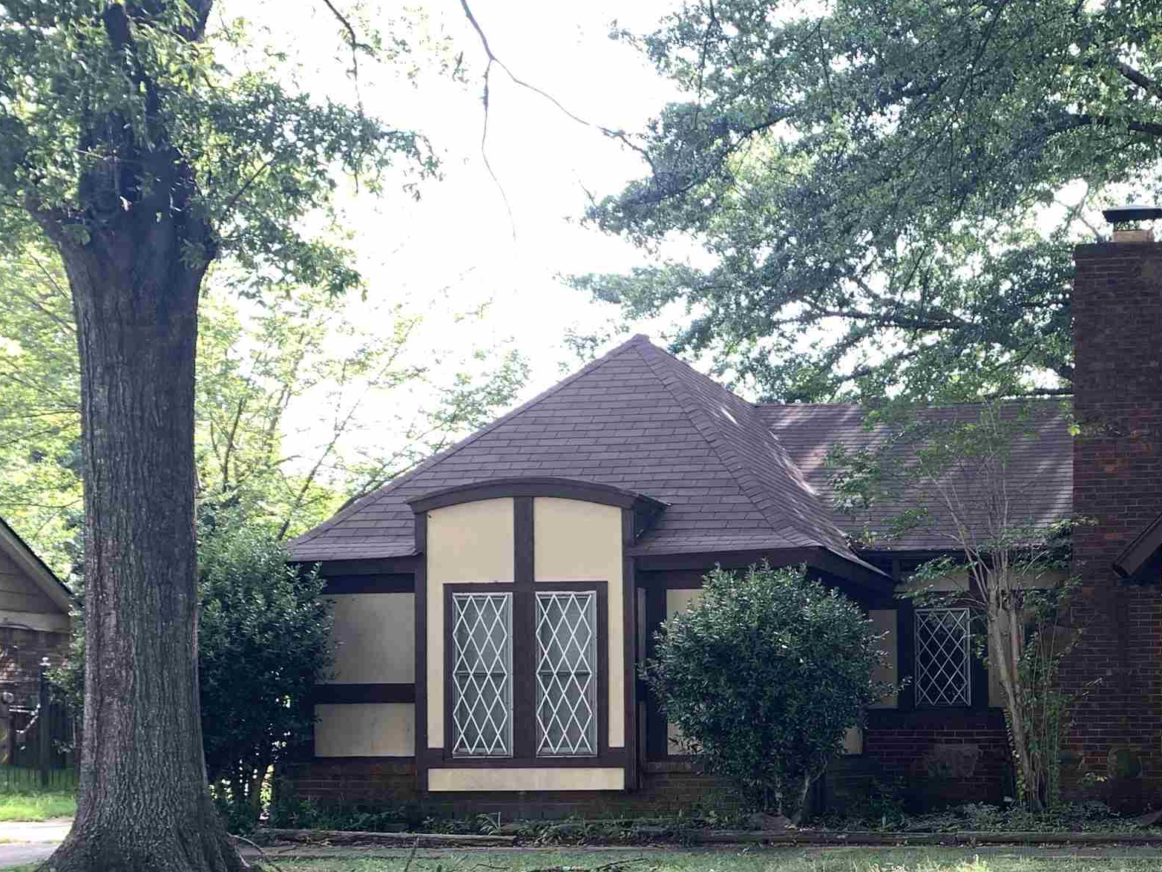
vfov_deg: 27.7
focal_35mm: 51
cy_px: 753
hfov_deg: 35.0
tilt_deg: -1.0
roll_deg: +0.5
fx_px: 1712
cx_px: 1083
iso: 25
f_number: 1.8
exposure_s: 1/122
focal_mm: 4.25
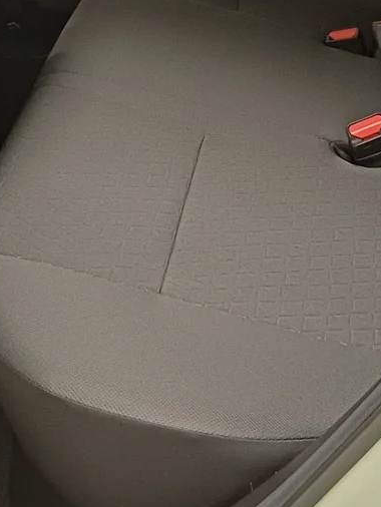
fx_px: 1158
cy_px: -59
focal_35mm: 79
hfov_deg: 18.7
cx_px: 179
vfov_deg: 23.1
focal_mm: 4.65
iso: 800
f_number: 1.8
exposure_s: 1/20
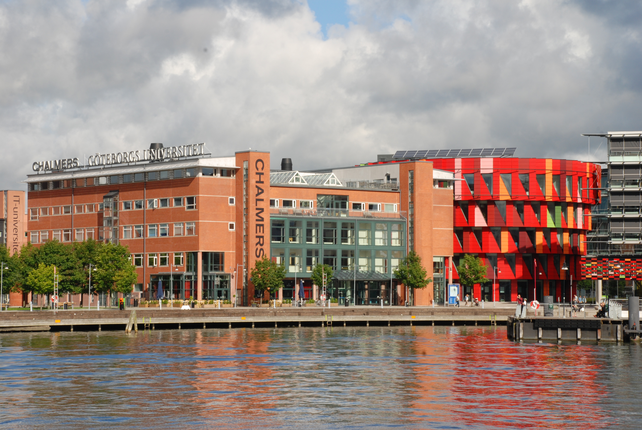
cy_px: 215
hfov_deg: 20.6
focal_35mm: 99
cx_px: 321
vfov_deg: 13.9
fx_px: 1768
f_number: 18
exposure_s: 1/100
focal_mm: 66
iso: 200
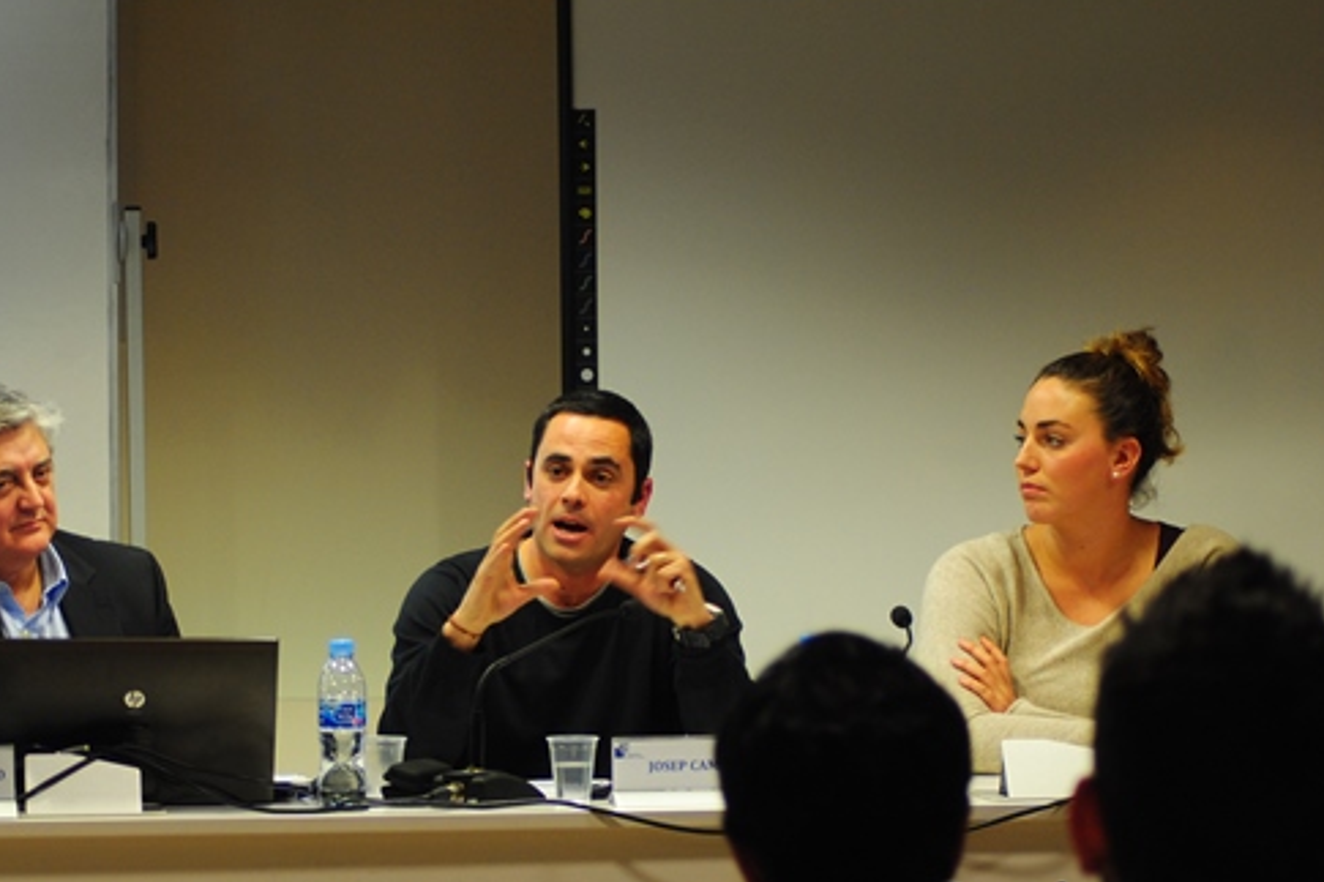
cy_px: 508
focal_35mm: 139
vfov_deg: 9.9
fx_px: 5110
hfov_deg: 14.8
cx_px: 532
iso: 400
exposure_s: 1/40
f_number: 4
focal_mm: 70
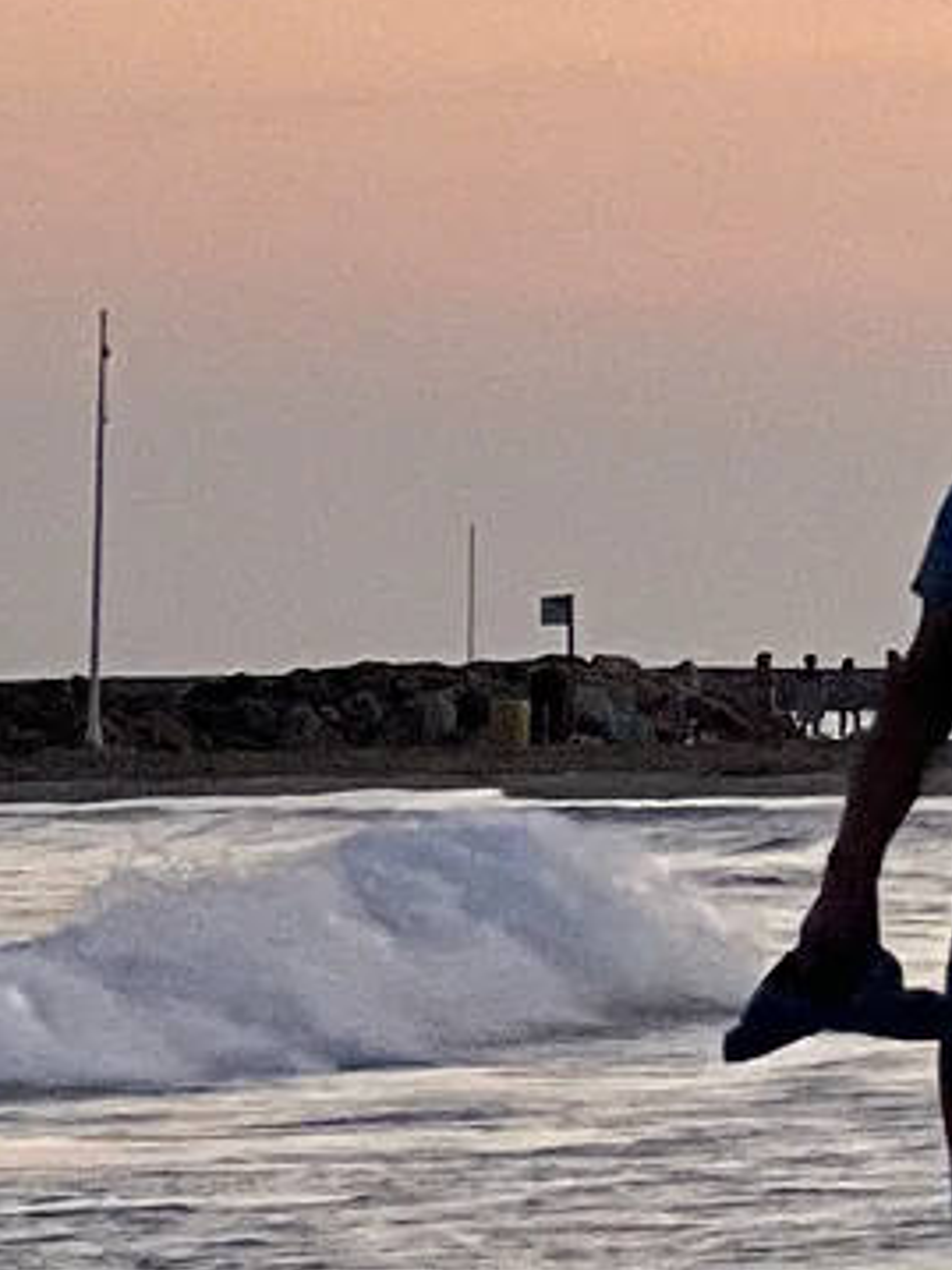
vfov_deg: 4.6
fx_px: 15740
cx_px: 2191
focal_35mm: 429
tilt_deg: +6.2
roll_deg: -0.3
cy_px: -732
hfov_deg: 3.4
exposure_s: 1/89
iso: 250
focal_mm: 9
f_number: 2.8
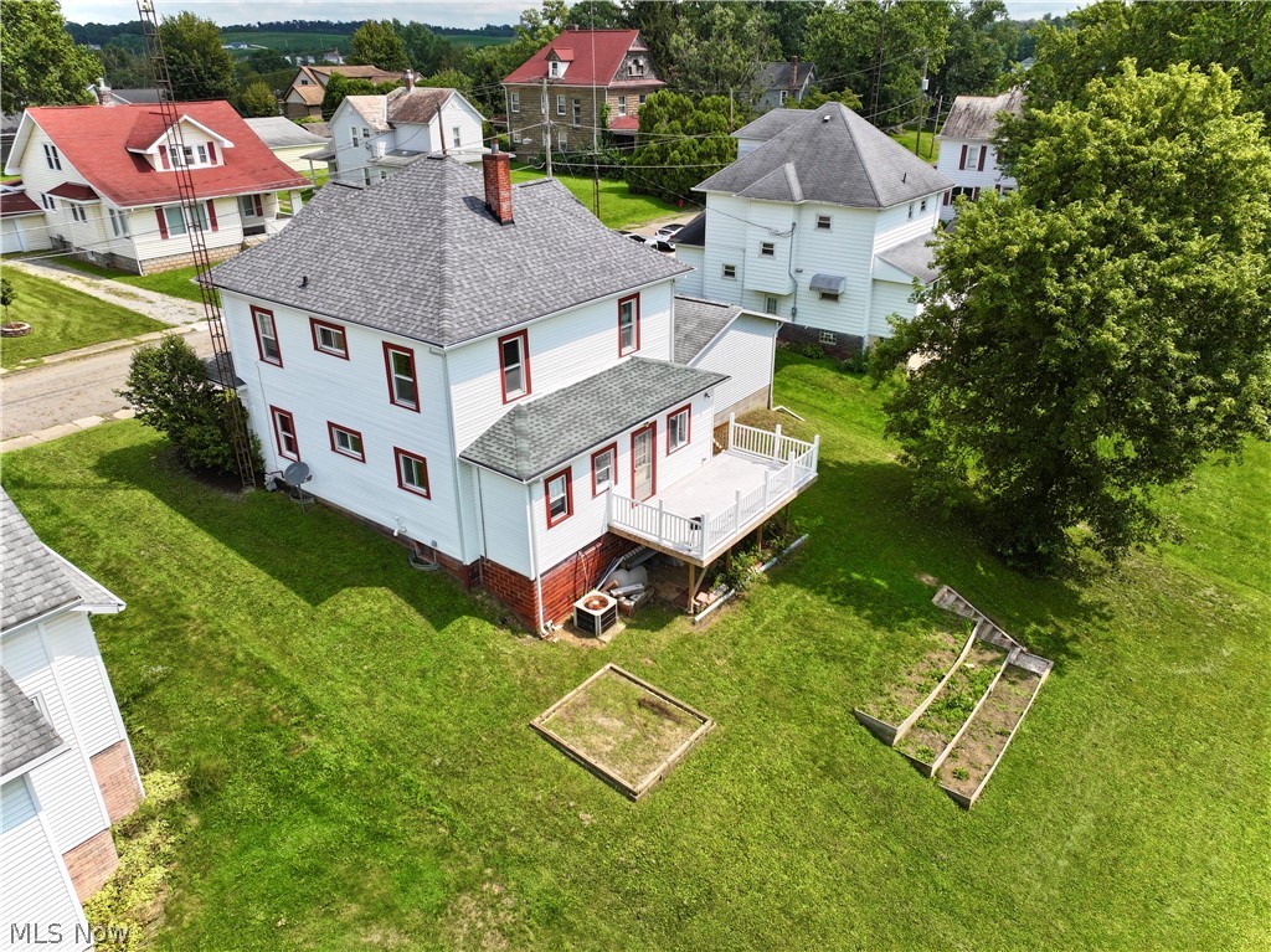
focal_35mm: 24
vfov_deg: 56.8
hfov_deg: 71.6
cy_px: 476
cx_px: 636
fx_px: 881
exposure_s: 1/2500
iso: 150
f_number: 2.8
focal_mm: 12.29
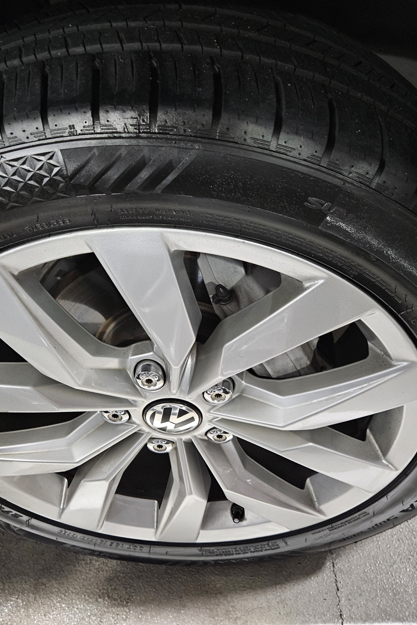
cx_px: 213
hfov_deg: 41.1
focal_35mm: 32
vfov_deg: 58.7
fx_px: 556
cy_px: 312
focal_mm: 5.4
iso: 640
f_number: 1.8
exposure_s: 1/24
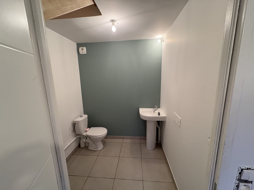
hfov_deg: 102.1
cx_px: 127
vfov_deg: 85.7
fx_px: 103
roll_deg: +1.9
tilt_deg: -9.8
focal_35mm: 14
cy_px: 95
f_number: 2.2
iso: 160
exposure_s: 1/50
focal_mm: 2.22
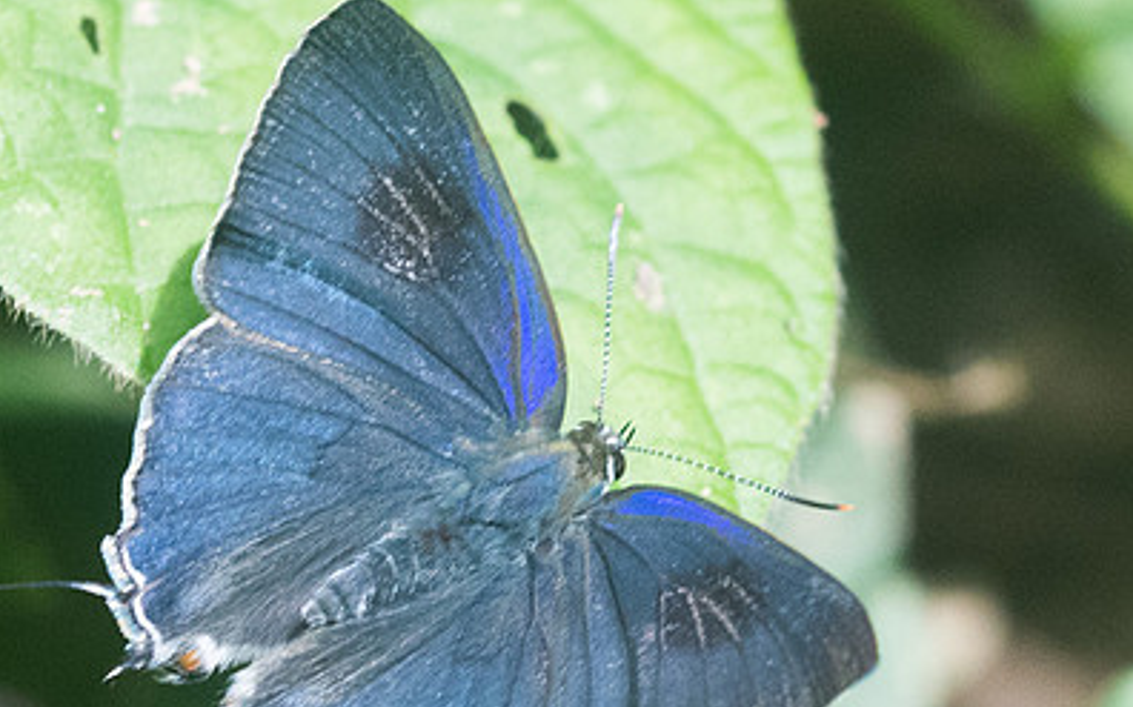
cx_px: 704
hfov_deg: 2.7
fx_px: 23917
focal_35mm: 775
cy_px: 557
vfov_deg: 1.7
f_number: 9
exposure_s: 1/400
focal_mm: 150
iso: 1250
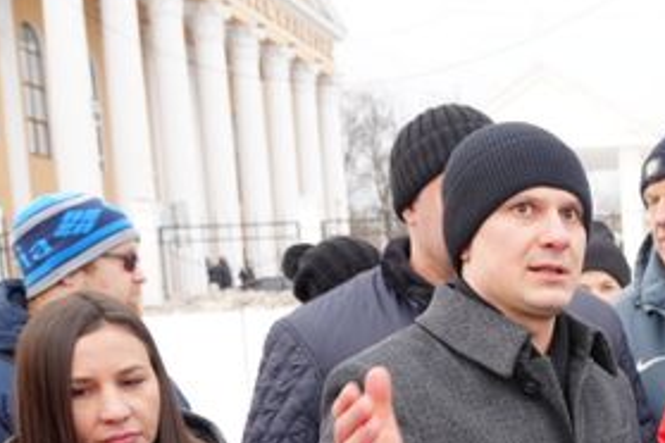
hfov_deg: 25.0
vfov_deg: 17.4
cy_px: 517
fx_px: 1385
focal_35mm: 75
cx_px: 745
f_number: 6.3
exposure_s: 1/100
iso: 500
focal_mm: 30
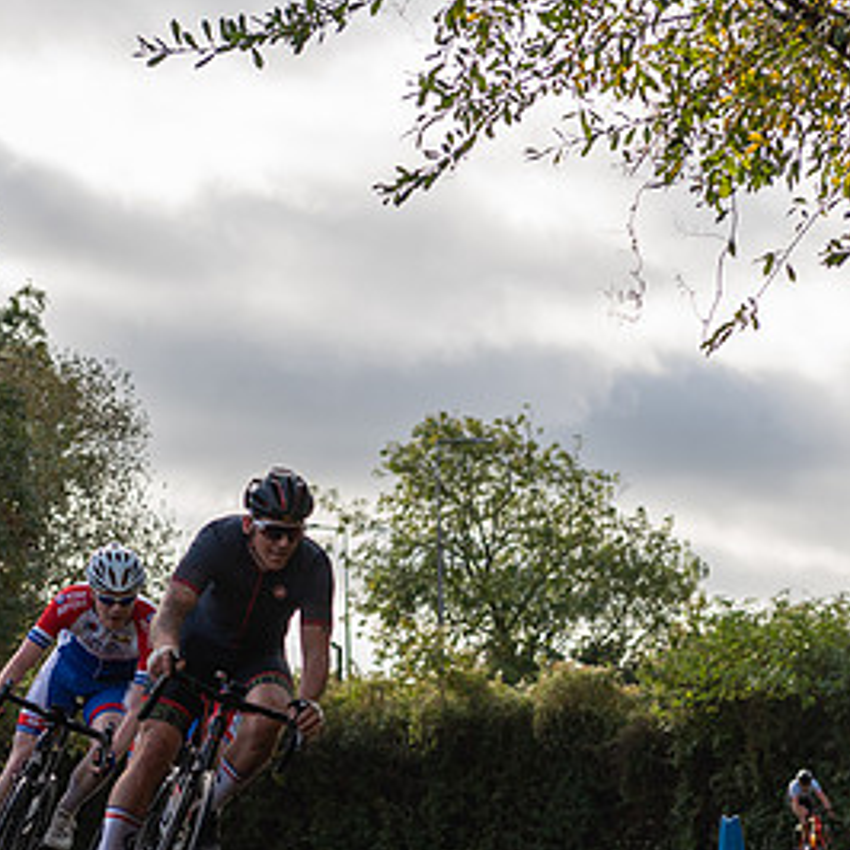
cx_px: 261
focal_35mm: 164
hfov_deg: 10.6
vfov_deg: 10.6
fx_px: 4556
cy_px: 668
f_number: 4
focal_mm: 70
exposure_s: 1/1250
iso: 200
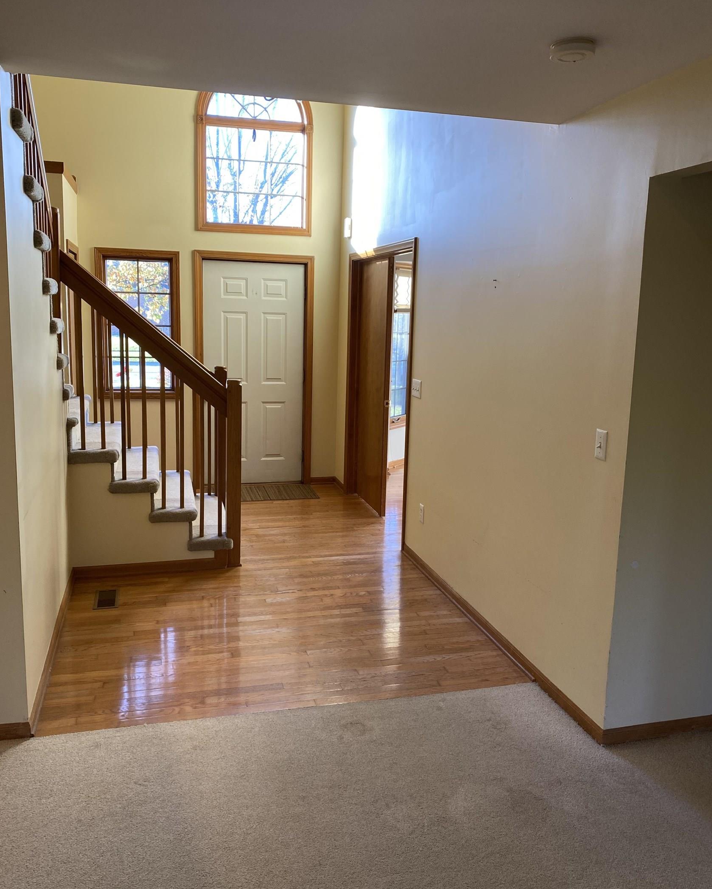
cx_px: 347
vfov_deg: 62.2
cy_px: 435
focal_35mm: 28
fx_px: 737
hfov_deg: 51.5
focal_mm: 4.25
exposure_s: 1/120
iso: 80
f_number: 1.8
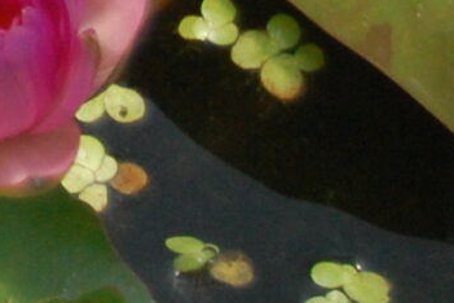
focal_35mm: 437
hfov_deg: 4.4
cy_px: -730
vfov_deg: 3.1
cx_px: -1142
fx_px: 5511
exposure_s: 1/2500
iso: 800
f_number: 5
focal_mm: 40
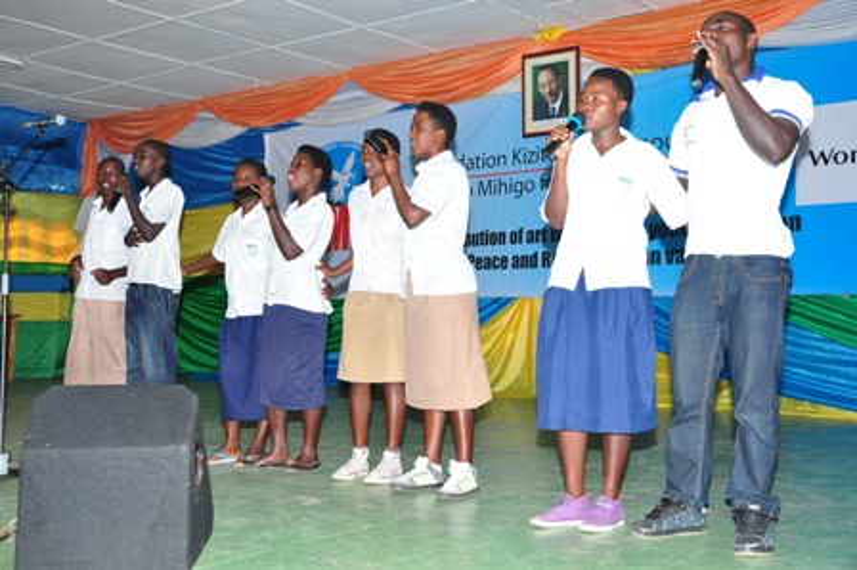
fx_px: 999
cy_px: 285
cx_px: 428
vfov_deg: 31.8
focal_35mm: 42
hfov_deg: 46.4
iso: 800
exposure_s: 1/125
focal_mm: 28
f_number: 5.6
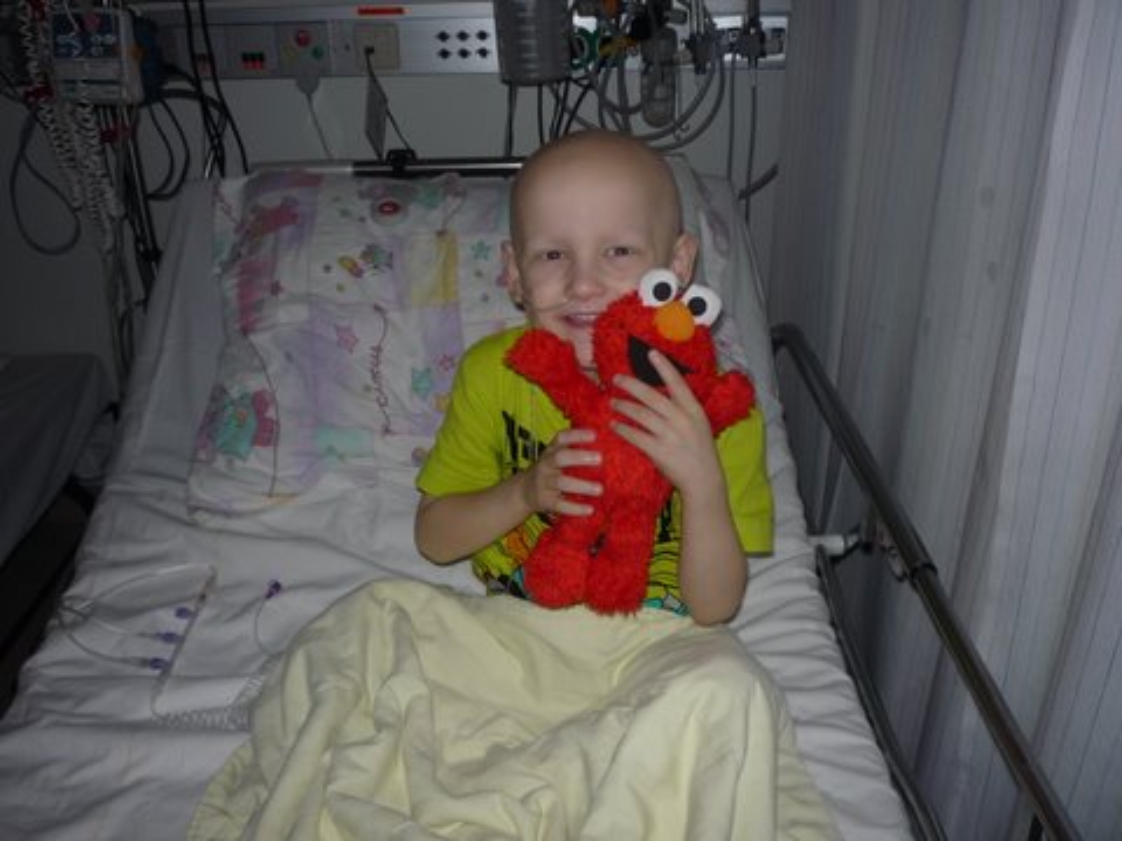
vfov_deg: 44.2
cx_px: 561
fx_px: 1037
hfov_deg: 56.8
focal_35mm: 32
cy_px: 420
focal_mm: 5.2
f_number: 3.3
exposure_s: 1/30
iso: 100
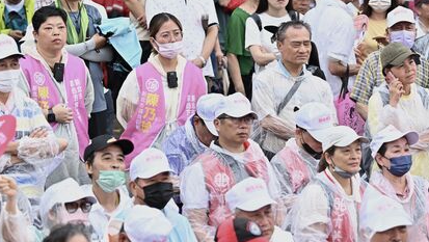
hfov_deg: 8.1
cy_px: 84
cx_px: 149
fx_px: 3028
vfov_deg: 4.6
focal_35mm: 266
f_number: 5.6
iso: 1000
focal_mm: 175
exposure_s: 1/500
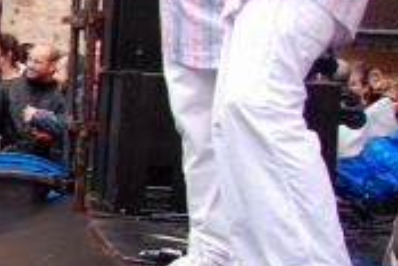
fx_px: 1748
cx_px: -644
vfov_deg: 8.7
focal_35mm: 158
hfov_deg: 10.6
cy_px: 90
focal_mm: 18
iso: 400
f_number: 3.5
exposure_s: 1/200
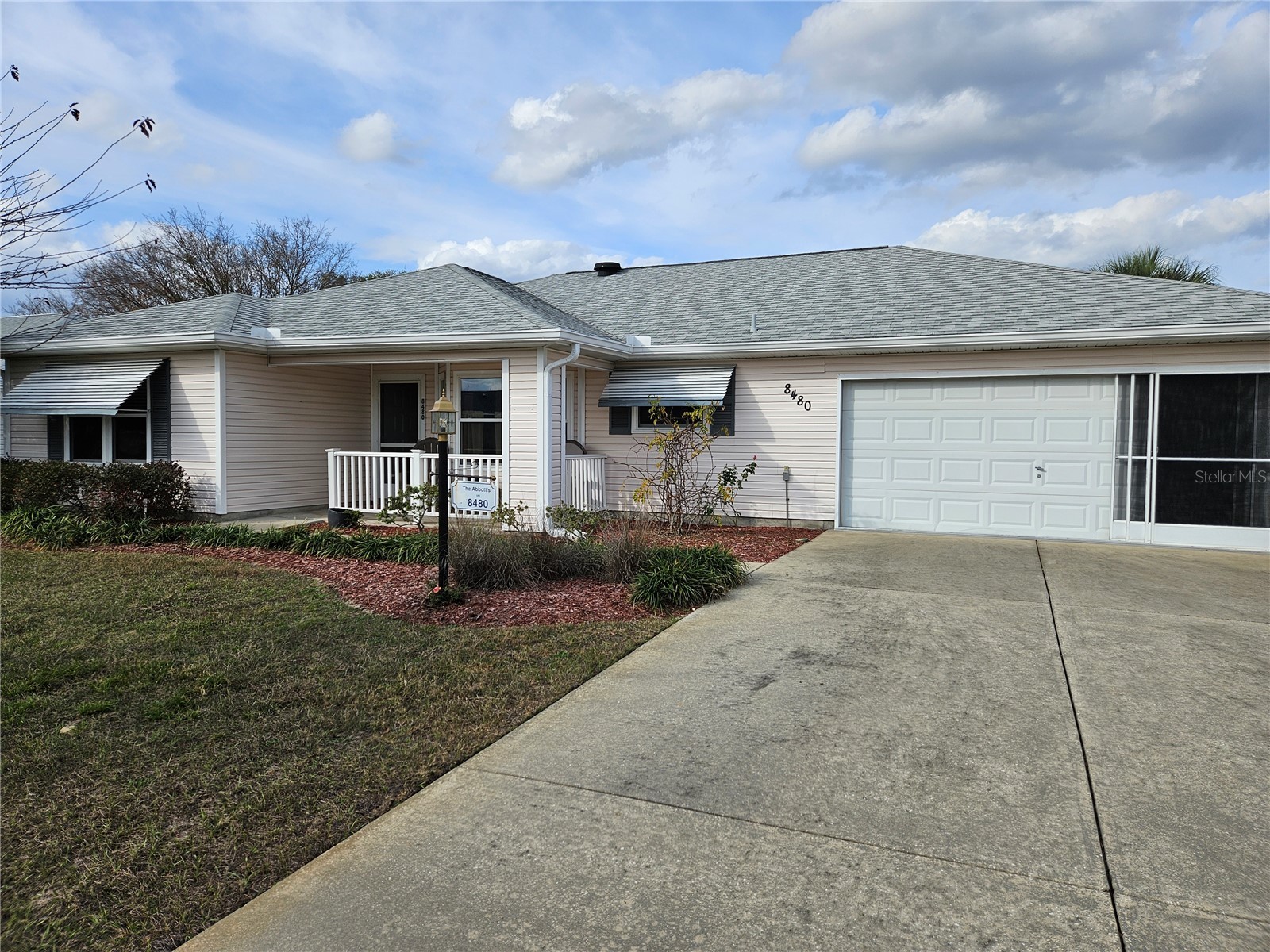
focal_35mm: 23
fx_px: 844
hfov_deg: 73.9
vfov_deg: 58.9
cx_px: 635
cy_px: 476
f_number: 1.8
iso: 25
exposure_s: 1/2192
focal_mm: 5.4
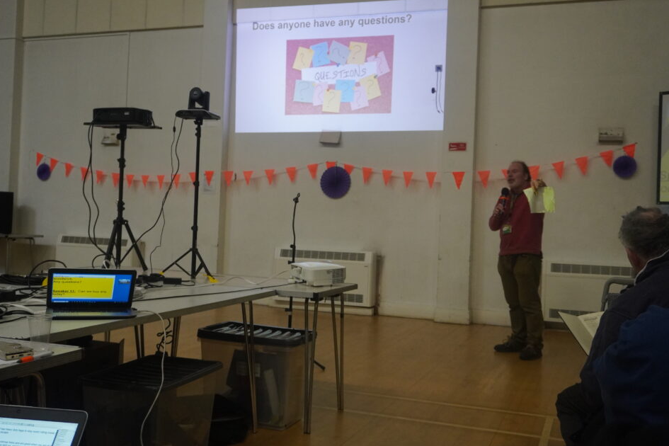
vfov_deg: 34.2
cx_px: 335
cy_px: 213
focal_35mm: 39
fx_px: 725
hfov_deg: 49.6
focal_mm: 24
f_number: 4.5
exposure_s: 1/160
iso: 2000
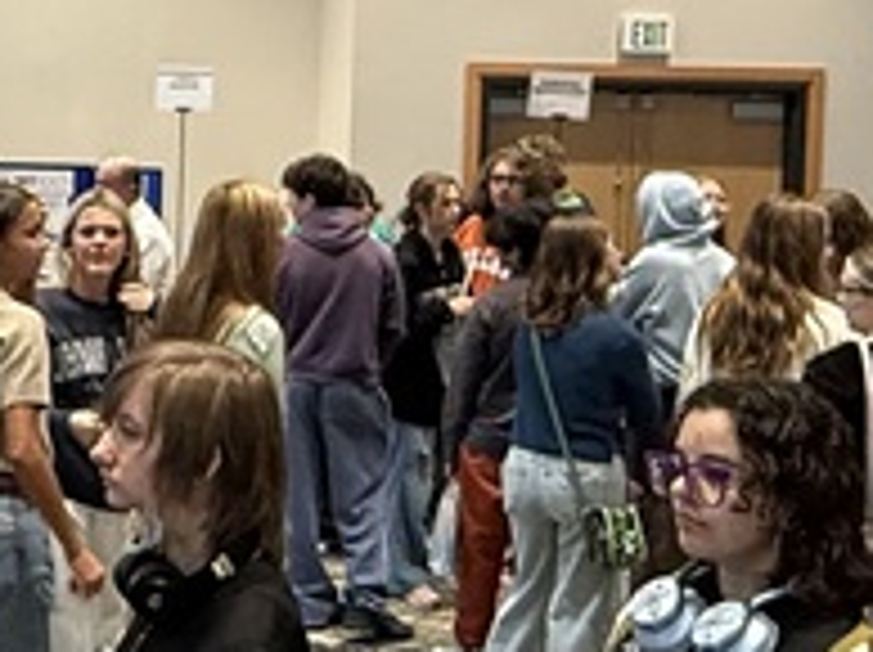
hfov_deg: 24.3
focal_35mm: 74
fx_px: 1864
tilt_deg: -3.2
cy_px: 171
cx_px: -130
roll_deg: -1.4
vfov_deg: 19.7
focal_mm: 2.22
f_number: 2.2
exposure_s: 1/60
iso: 320
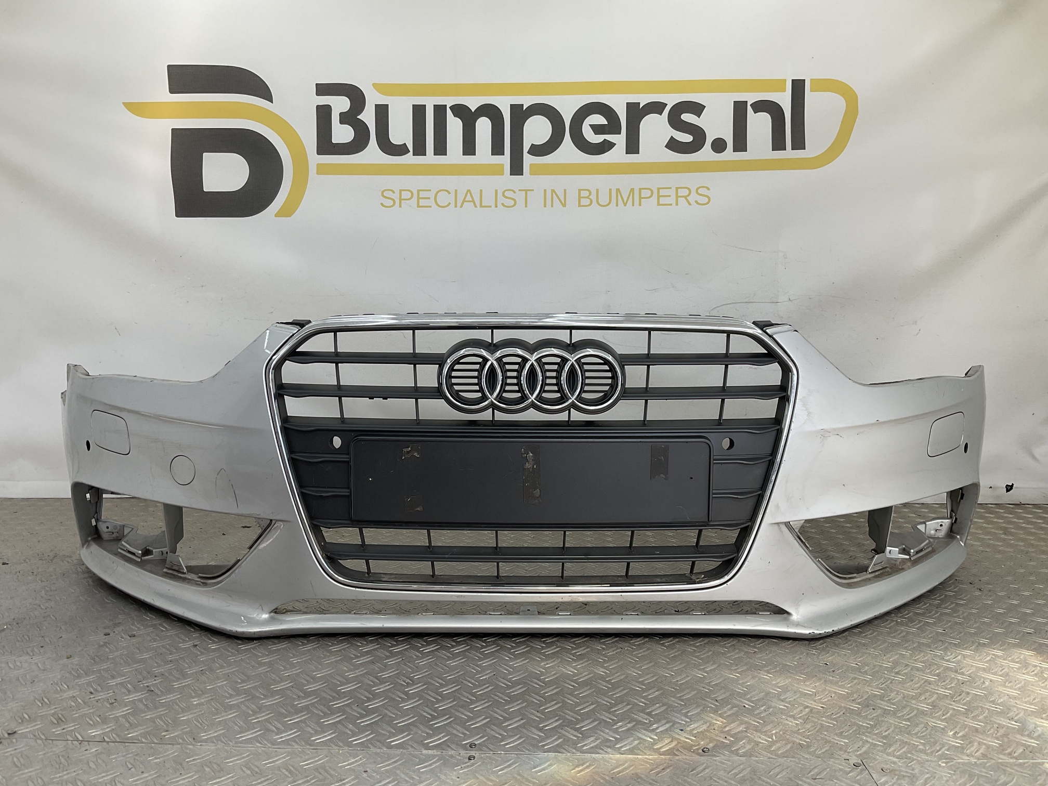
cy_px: 393
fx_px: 878
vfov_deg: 48.2
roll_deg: -1.4
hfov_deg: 61.7
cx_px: 524
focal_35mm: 29
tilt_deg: -8.4
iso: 16
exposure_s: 1/255
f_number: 1.8
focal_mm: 3
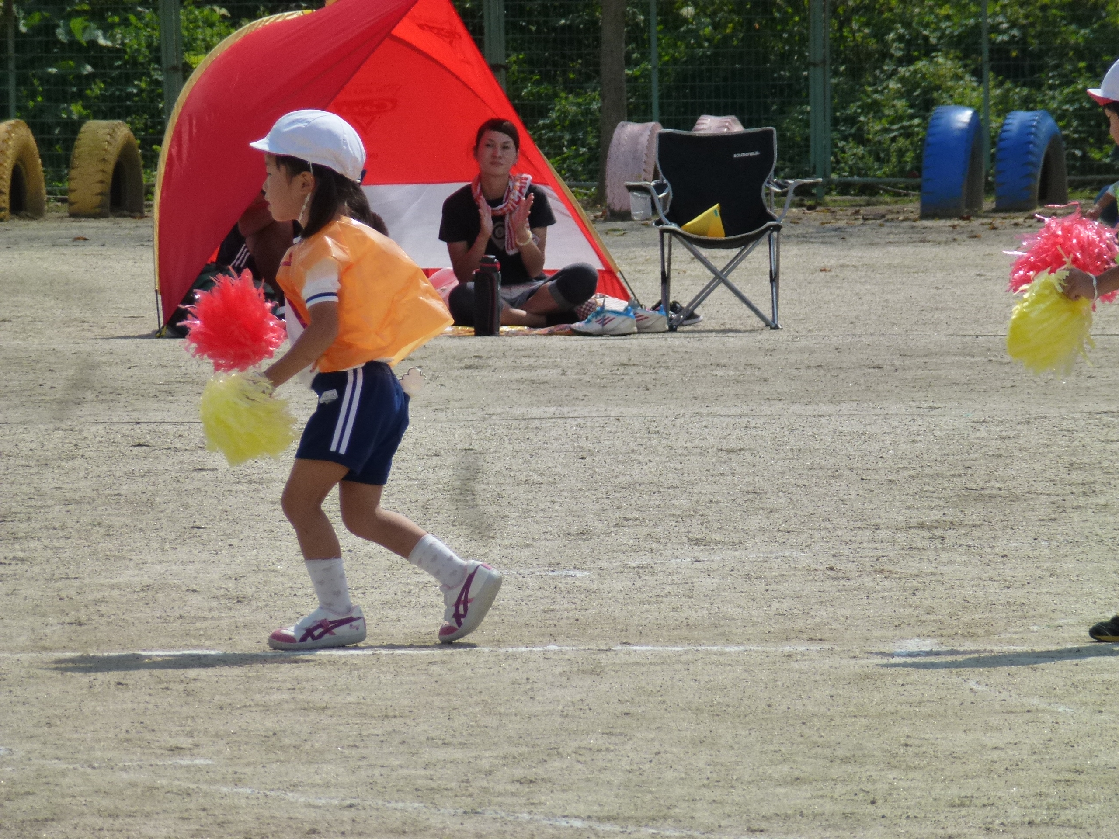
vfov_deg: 3.9
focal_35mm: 384
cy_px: 420
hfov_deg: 5.2
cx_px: 560
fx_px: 12413
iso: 160
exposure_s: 1/800
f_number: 5.9
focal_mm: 68.8
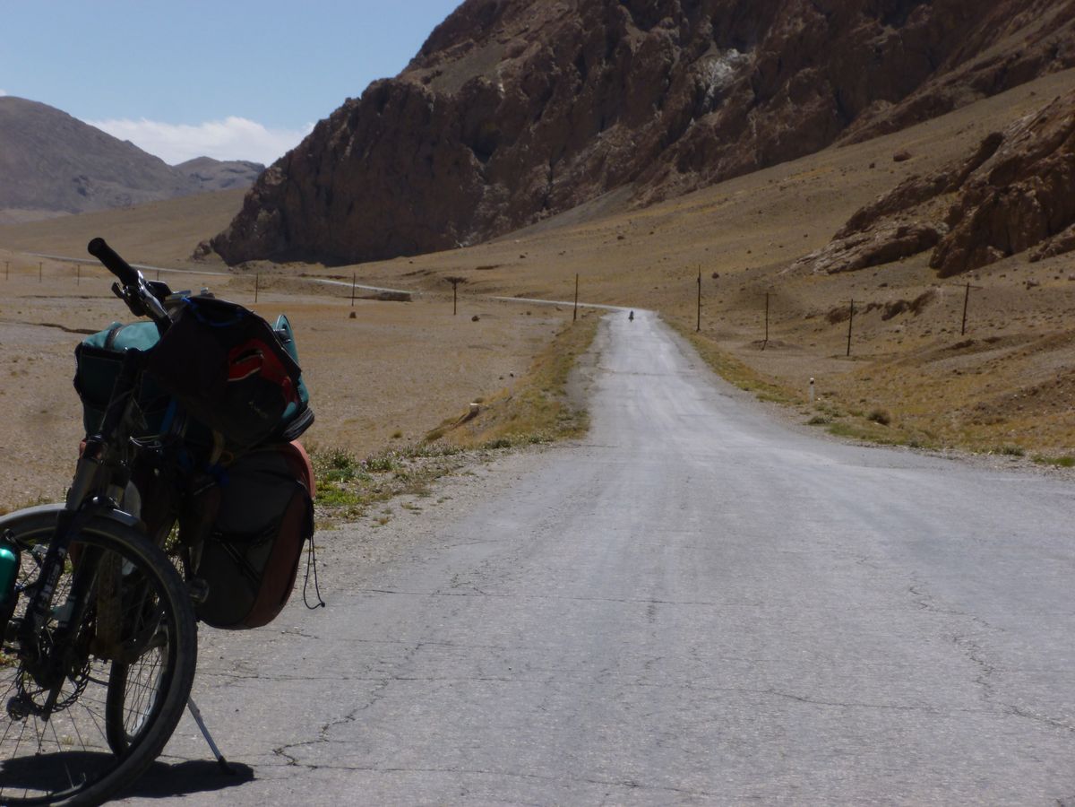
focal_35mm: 107
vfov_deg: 13.8
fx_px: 3323
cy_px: 404
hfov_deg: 18.4
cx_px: 538
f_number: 5.4
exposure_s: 1/640
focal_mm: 19.1
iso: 100
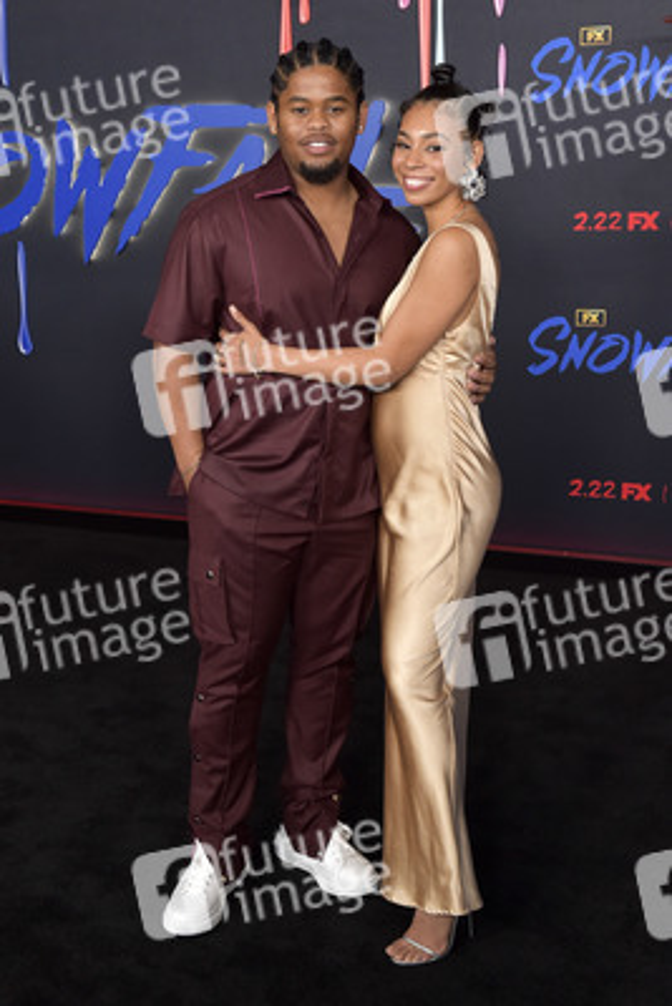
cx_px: 336
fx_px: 1343
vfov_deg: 41.1
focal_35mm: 48
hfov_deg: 28.1
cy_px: 503
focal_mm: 48
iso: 2000
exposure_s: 1/250
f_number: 6.3
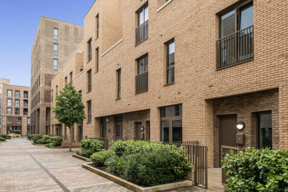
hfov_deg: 71.5
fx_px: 200
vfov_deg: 51.3
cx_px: 144
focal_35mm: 25
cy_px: 96
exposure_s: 1/100
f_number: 8
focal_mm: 17
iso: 400
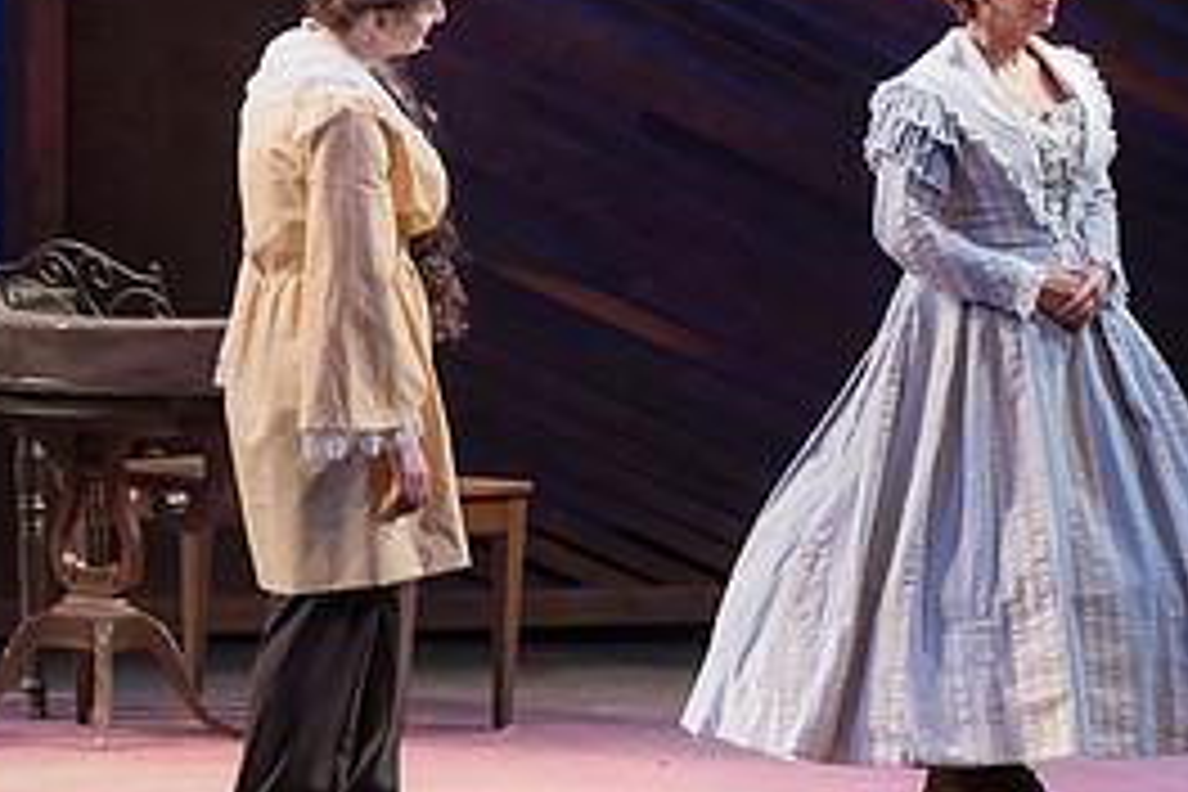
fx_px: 11615
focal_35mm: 352
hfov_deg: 5.8
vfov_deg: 3.9
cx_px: 1238
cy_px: 299
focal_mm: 160
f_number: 3.5
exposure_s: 1/400
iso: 5000
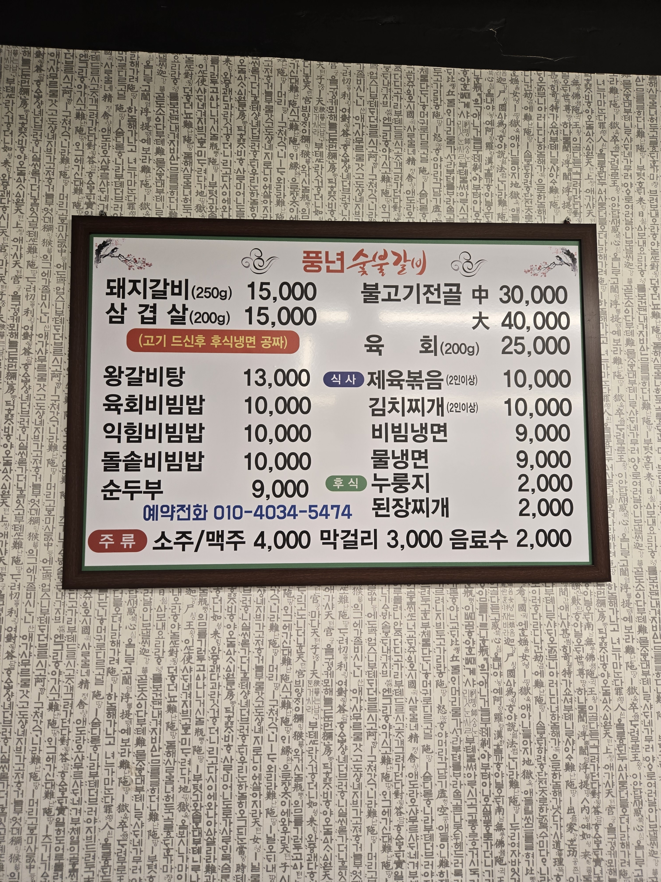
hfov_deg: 58.9
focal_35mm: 23
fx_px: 586
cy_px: 441
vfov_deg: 73.9
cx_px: 330
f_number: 1.8
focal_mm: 5.4
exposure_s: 1/120
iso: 100
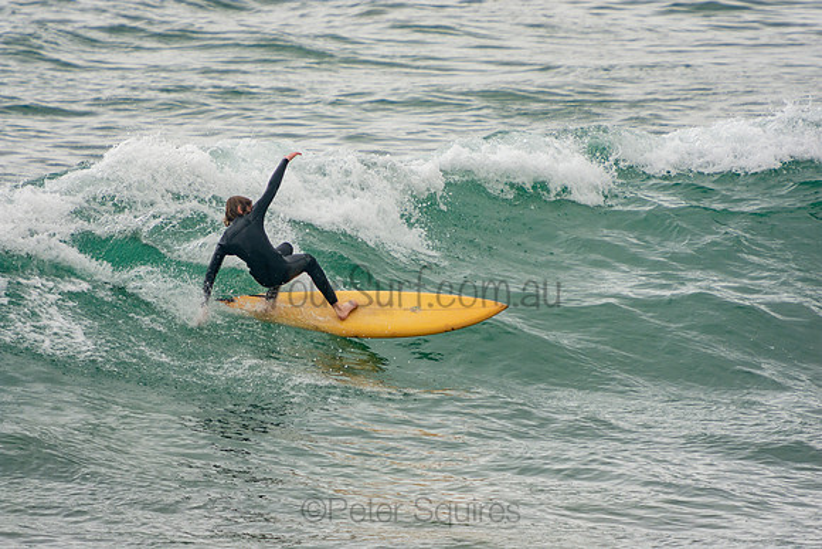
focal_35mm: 450
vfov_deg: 3.1
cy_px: 274
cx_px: 411
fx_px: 10277
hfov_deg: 4.6
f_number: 5.6
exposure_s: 1/1250
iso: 280
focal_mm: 300
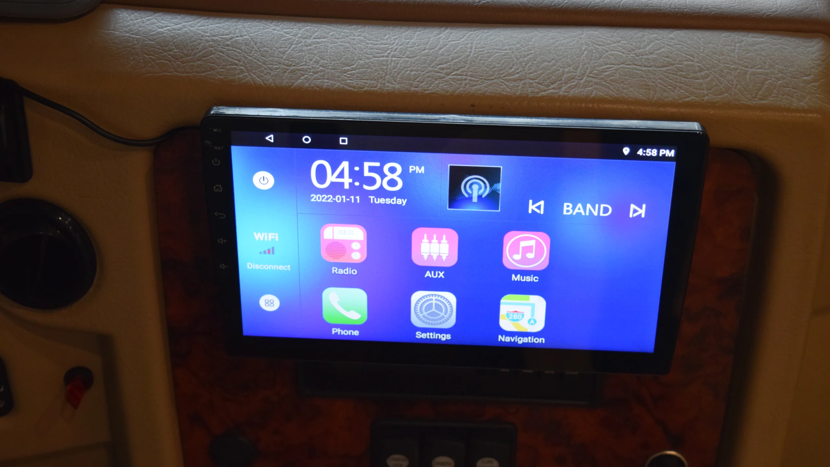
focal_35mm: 63
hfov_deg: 33.3
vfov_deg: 19.1
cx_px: 415
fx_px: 1387
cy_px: 252
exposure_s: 1/60
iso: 1100
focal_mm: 40
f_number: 5
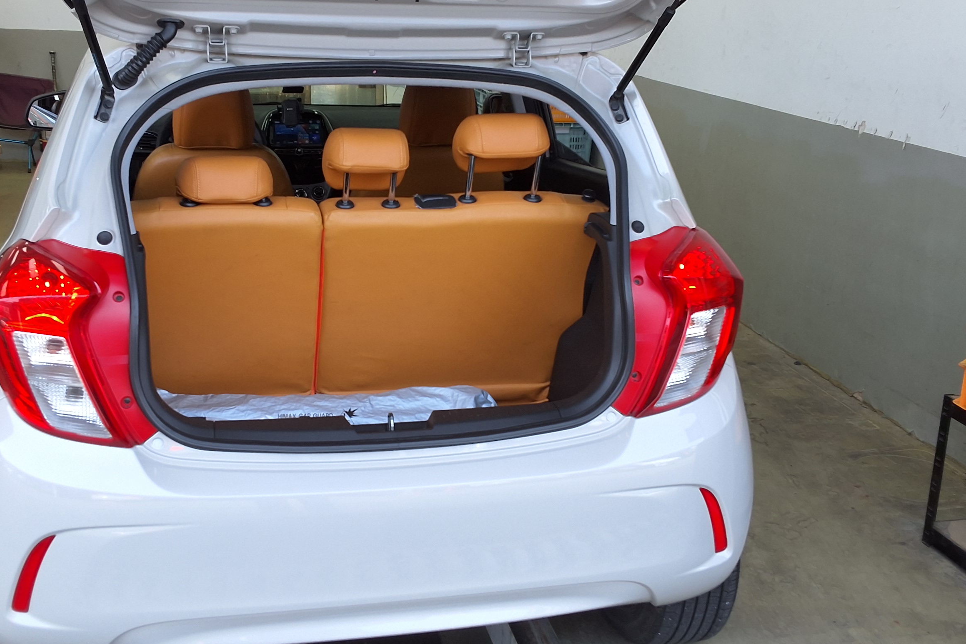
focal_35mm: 41
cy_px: 242
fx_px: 1100
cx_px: 432
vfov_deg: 32.5
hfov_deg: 47.3
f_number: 1.9
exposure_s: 1/143
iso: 32
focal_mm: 2.91
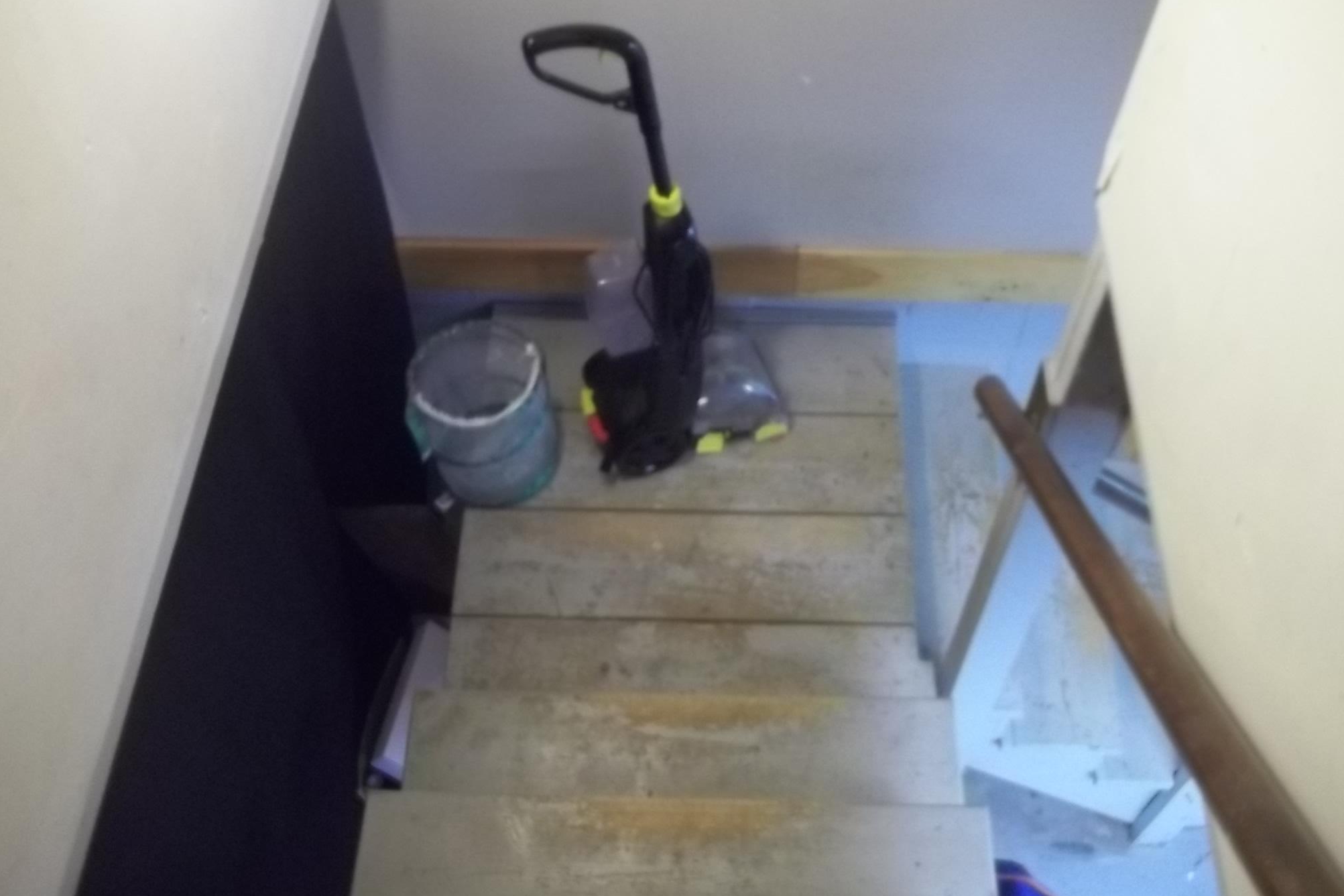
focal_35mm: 34
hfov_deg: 55.8
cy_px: 426
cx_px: 663
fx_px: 1269
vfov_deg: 38.9
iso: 225
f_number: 2.9
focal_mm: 5.7
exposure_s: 1/8
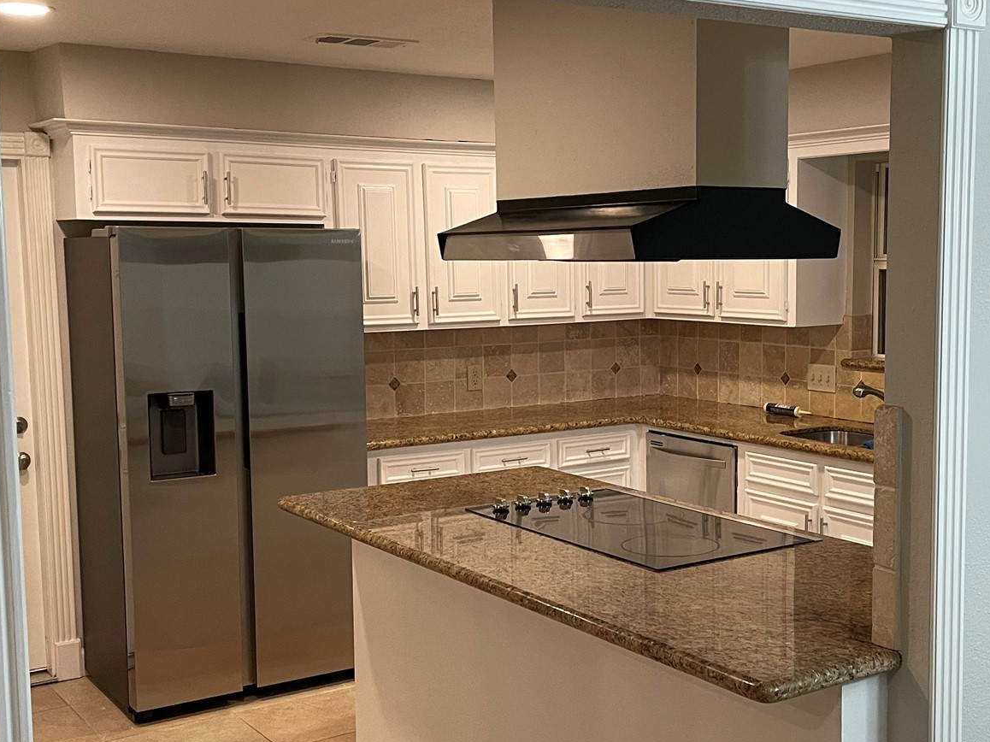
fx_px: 1315
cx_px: 592
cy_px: 396
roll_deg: +1.0
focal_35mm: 46
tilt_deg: -5.8
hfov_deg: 41.1
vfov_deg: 31.5
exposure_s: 1/60
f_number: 1.6
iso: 125
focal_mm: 4.2
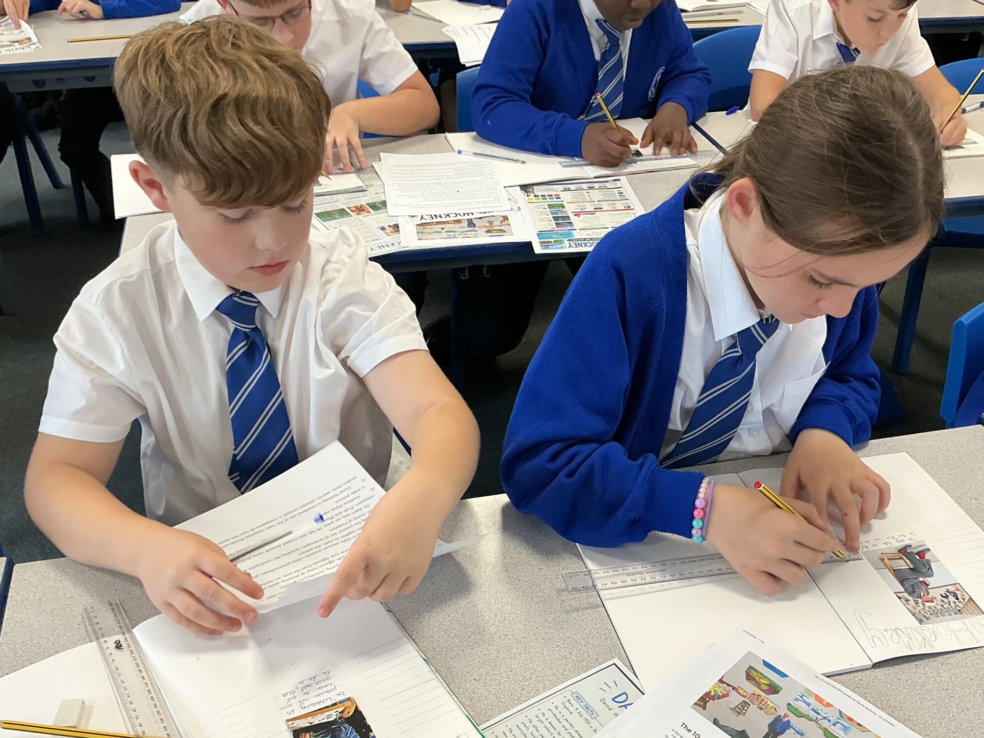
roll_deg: -1.7
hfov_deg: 50.1
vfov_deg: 38.4
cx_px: 524
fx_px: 1052
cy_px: 462
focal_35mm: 37
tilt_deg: -36.4
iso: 64
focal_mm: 3
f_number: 1.8
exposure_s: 1/60
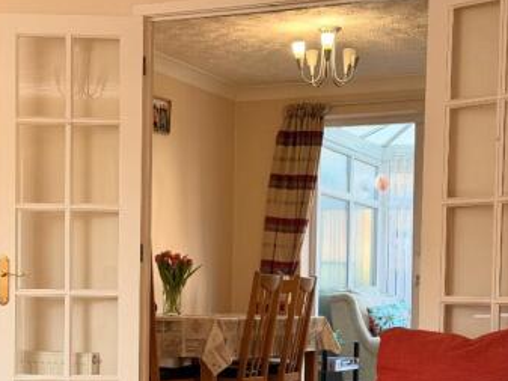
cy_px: 308
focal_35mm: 83
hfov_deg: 23.4
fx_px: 1218
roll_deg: -0.8
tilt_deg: -0.8
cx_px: 158
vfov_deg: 17.6
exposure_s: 1/109
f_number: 1.78
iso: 100
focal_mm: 6.76
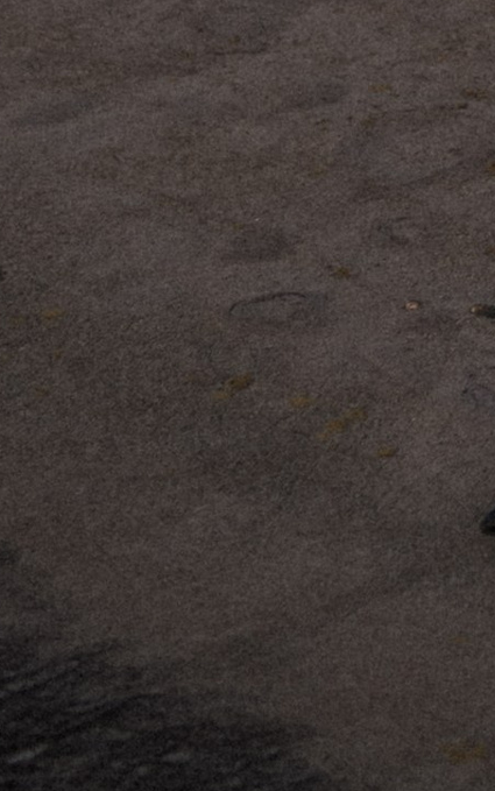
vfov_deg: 7.8
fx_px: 5218
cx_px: 1300
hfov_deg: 5.2
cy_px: -1349
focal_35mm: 242
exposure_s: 1/200
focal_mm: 42
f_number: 4
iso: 200
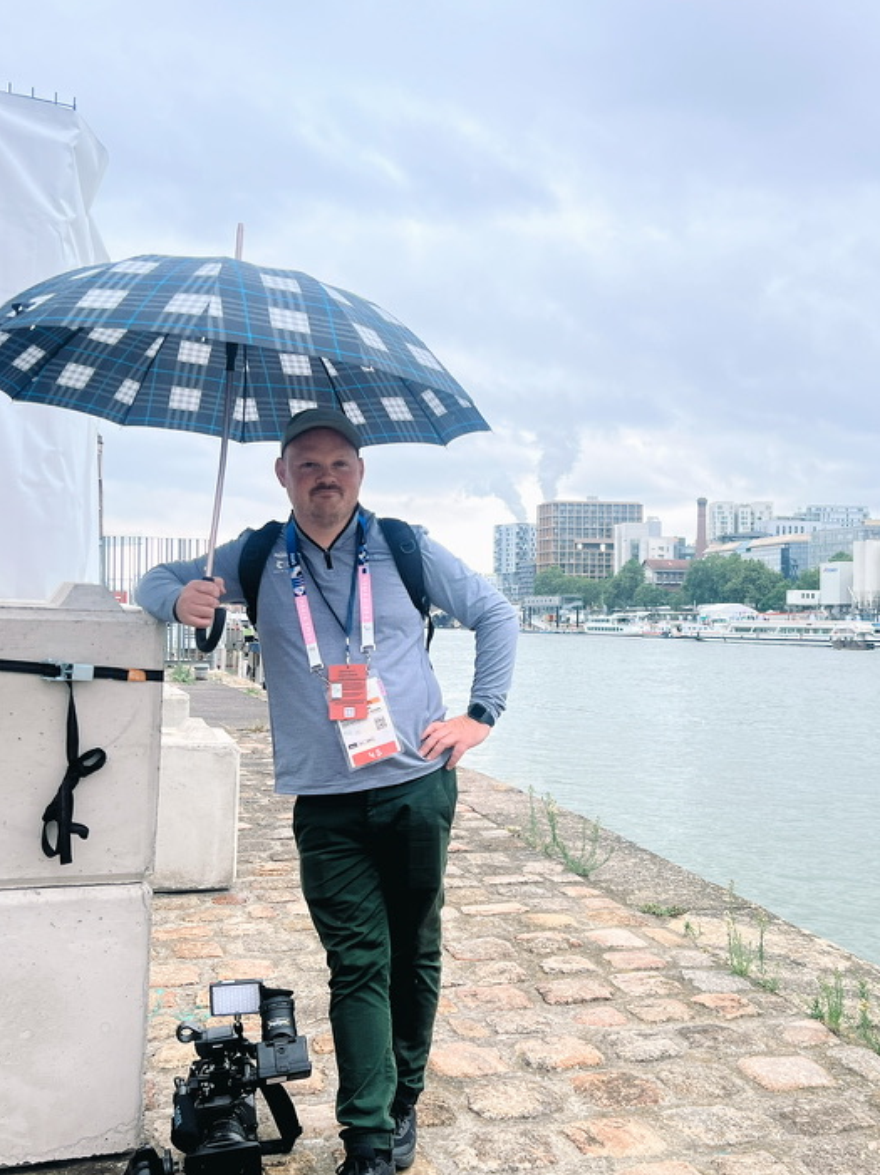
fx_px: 1289
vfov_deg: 49.0
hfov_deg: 37.6
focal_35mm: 38
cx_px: 506
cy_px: 608
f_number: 1.5
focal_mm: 5.7
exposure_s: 1/887
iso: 50
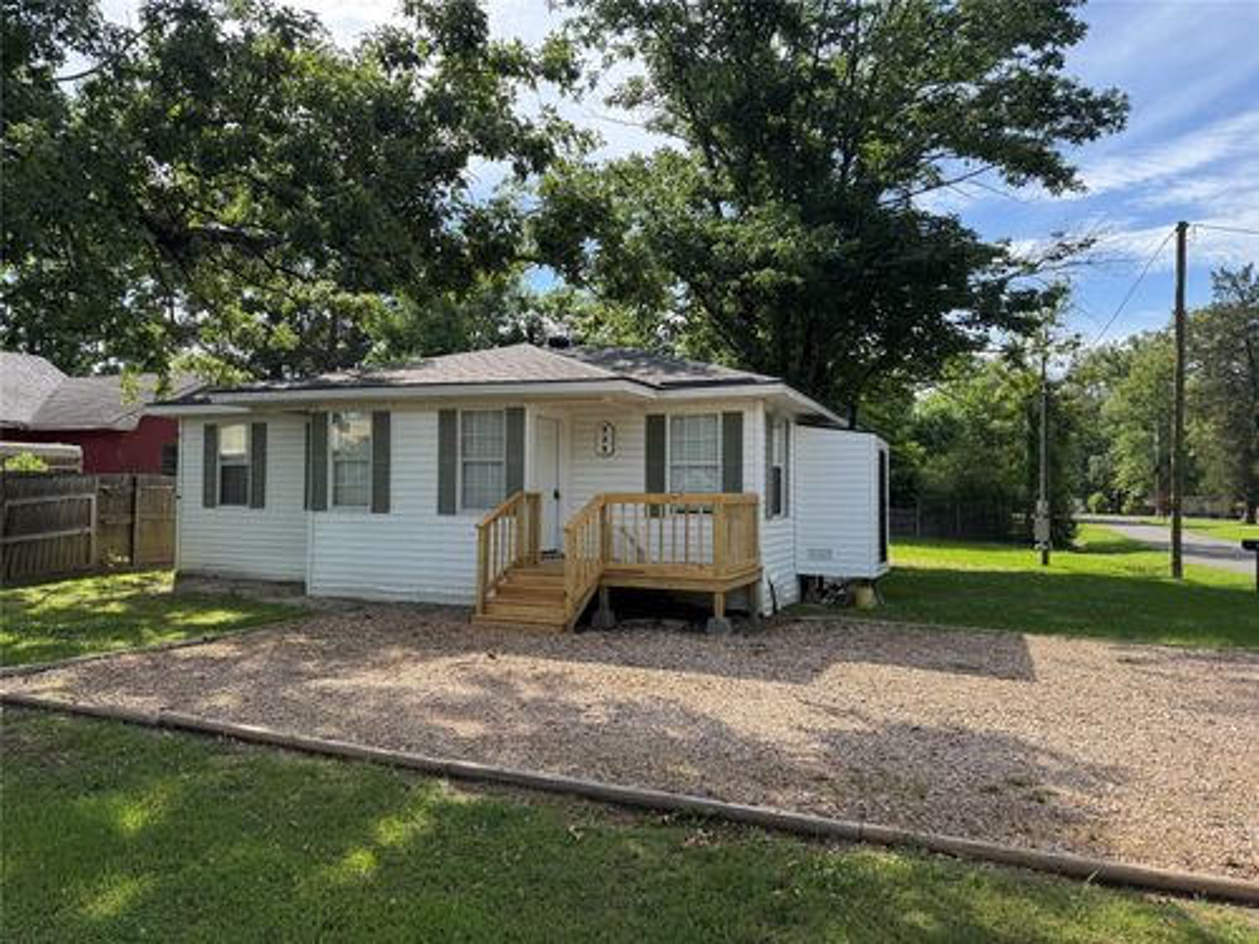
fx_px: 873
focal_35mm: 24
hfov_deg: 71.6
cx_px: 630
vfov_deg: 56.8
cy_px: 472
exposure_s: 1/1721
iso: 80
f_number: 1.78
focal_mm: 6.76
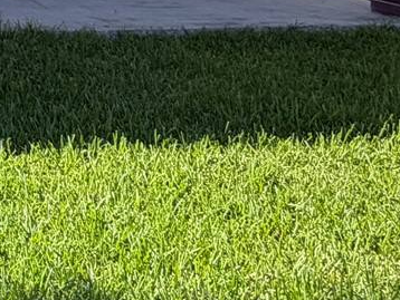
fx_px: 925
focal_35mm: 80
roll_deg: -0.7
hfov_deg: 16.8
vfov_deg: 16.1
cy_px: -209
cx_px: -438
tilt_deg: +0.9
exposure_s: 1/664
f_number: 2.2
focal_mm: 2.22
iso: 40
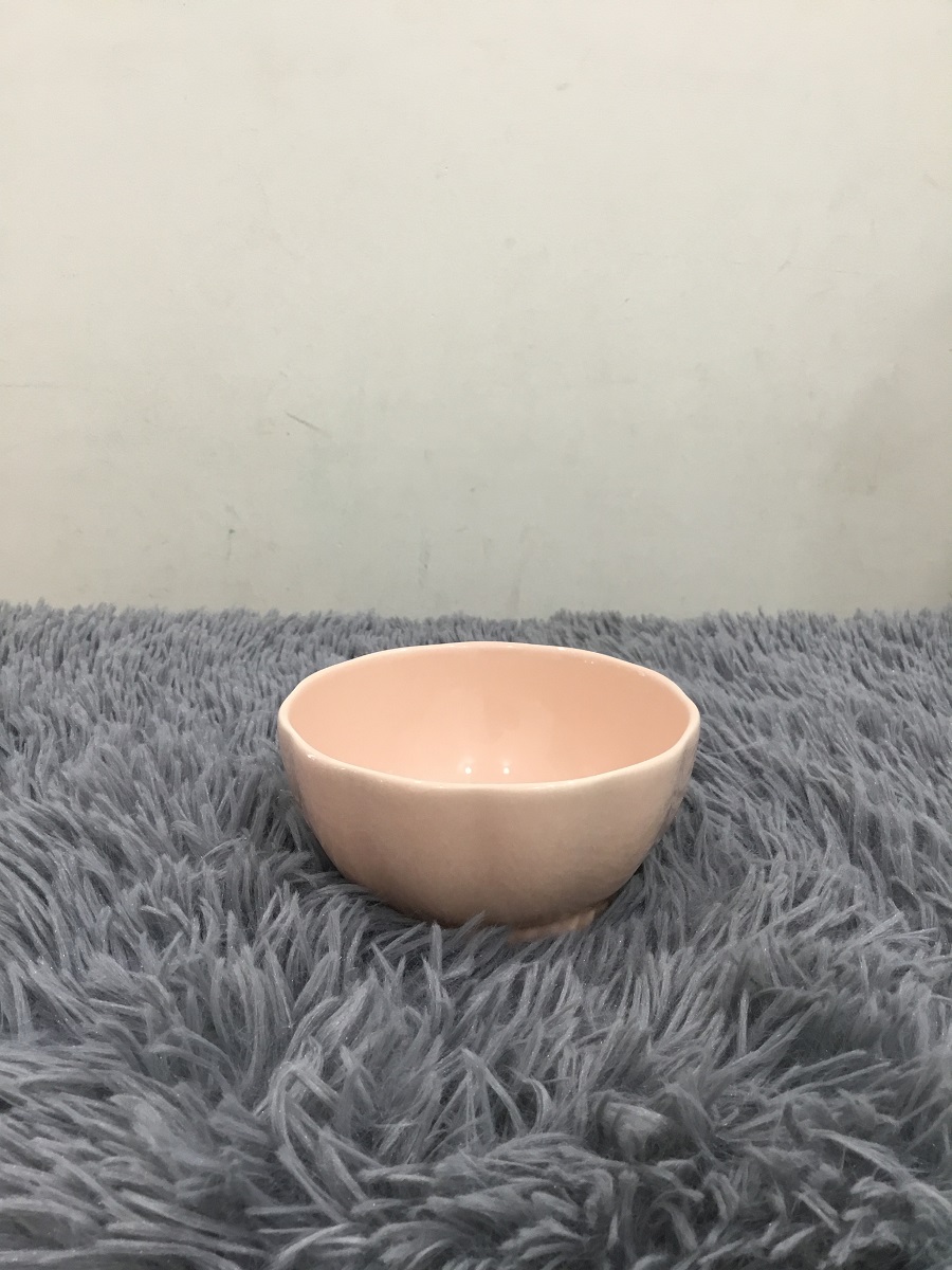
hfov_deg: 45.4
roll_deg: +0.9
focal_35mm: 31
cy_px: 635
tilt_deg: -17.2
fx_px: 1137
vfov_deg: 58.4
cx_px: 476
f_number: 2.4
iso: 80
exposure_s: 1/33
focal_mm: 3.3
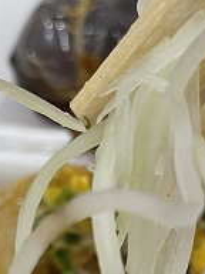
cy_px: 245
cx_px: 129
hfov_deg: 13.6
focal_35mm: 109
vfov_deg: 17.8
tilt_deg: -60.5
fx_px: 861
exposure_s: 1/50
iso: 80
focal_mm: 5.1
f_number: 1.6
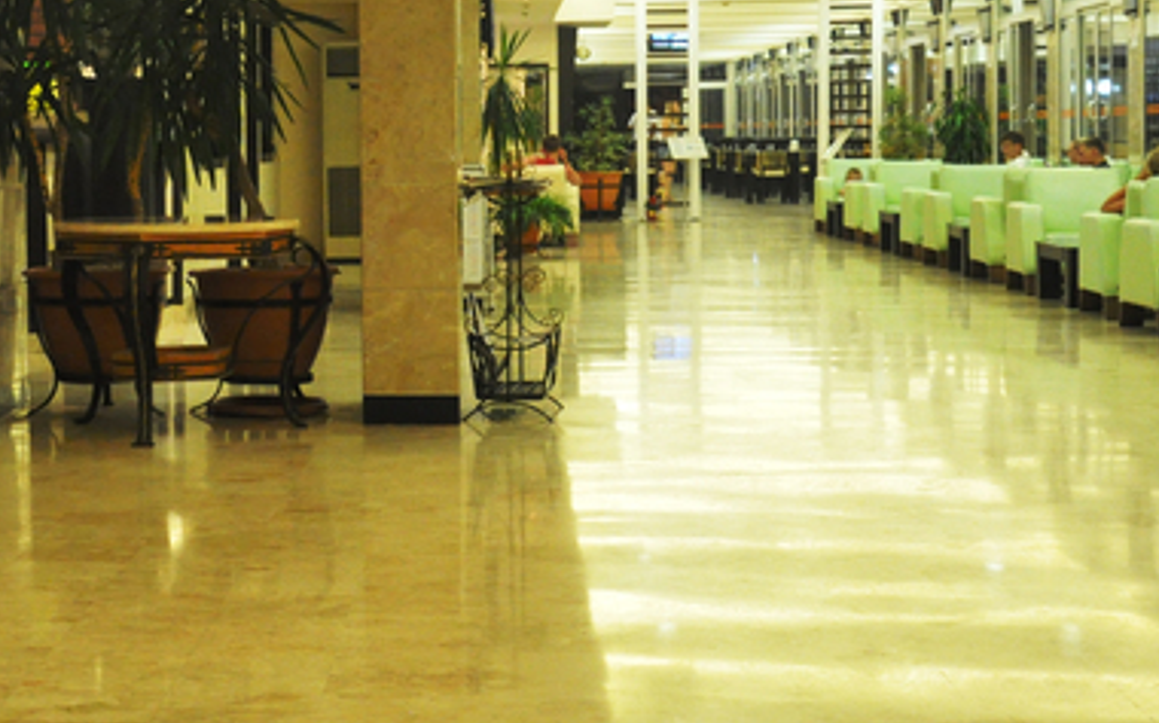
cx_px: 125
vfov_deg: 14.5
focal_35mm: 90
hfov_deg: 22.5
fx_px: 2841
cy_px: 215
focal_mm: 28
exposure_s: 1/25
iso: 2000
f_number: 5
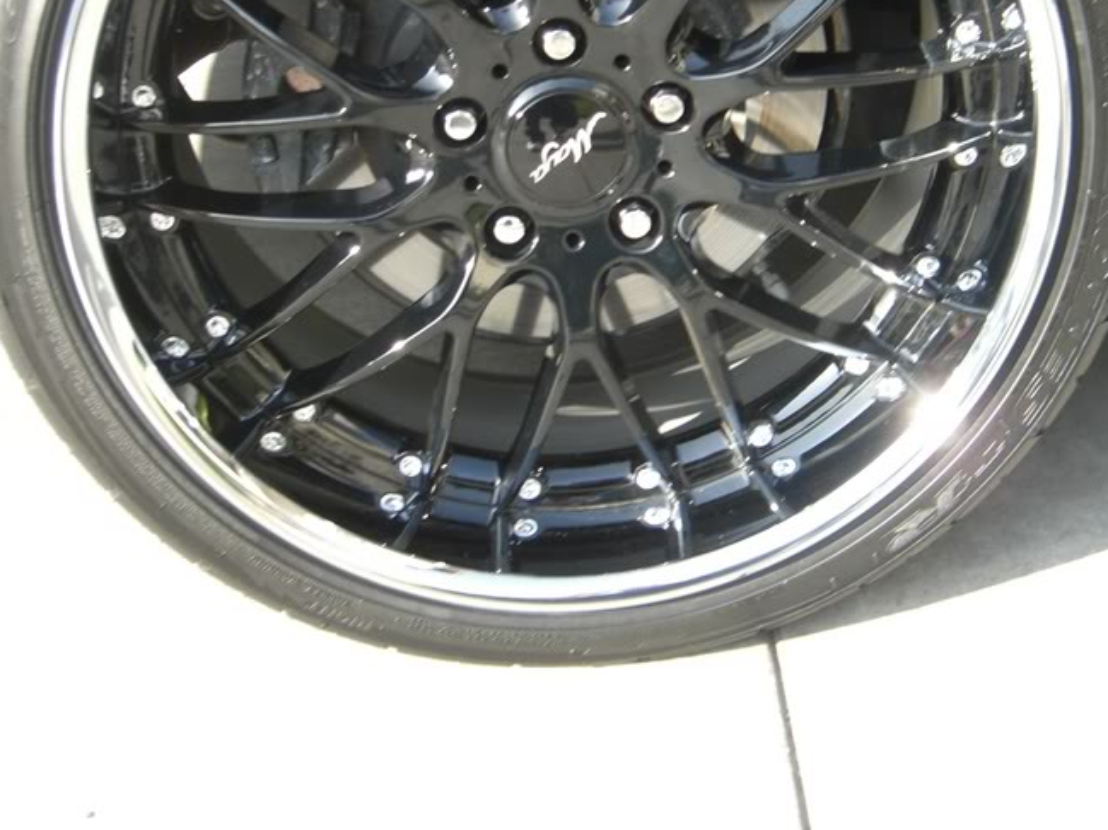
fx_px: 1919
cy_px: 203
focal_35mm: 60
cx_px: 650
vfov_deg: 24.1
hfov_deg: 32.1
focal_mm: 7.9
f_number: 2.8
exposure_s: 1/125
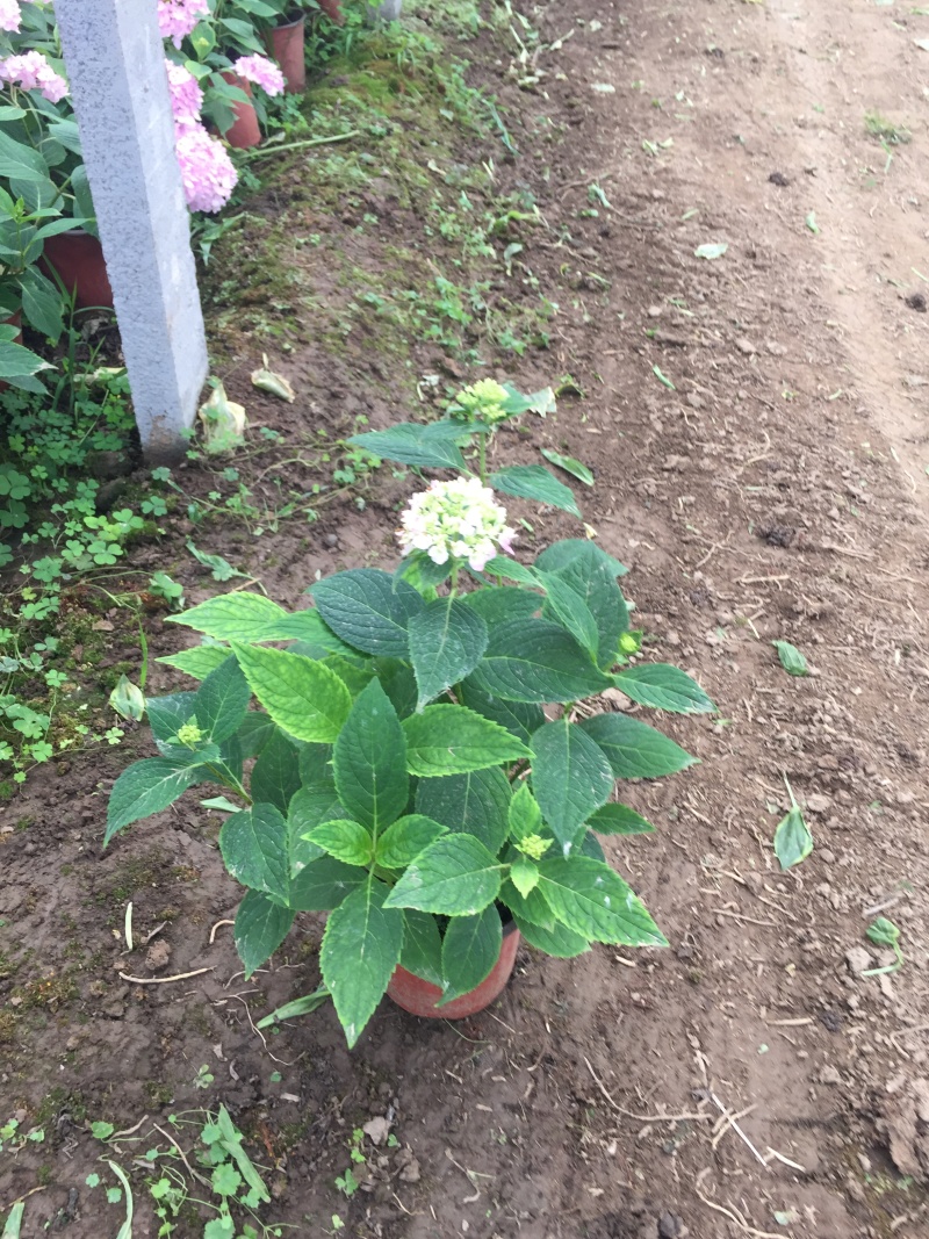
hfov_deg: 48.2
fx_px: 1038
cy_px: 620
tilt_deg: -44.4
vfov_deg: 61.7
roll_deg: -3.3
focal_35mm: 29
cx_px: 464
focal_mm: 4.15
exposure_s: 1/100
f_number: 2.2
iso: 40
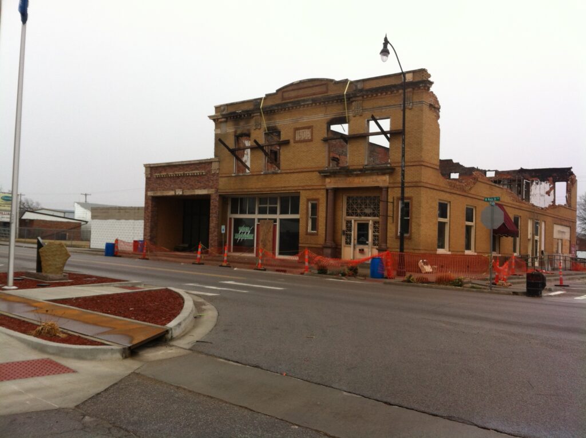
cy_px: 219
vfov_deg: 40.6
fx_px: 592
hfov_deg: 52.7
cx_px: 293
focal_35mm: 35
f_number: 2.8
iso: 80
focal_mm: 3.85
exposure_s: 1/368
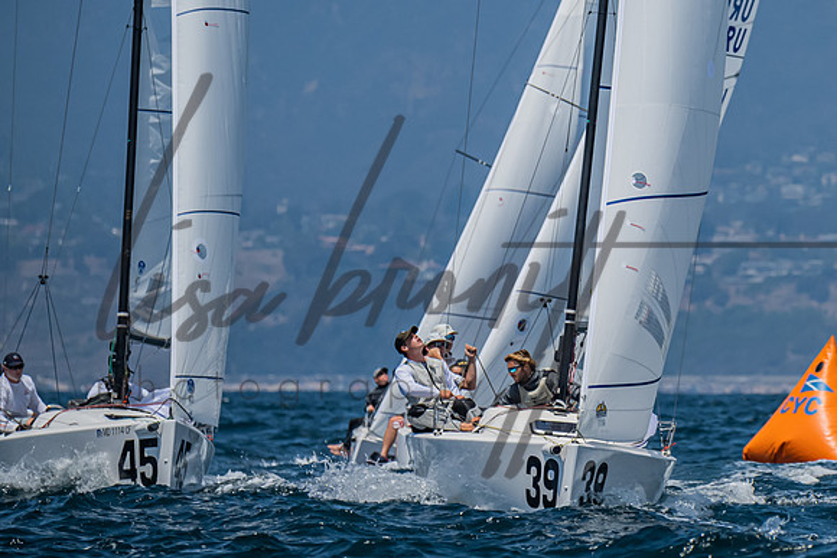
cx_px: 877
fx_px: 13706
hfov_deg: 3.5
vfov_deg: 2.3
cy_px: 152
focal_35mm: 589
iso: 400
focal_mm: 280
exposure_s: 1/2500
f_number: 6.3
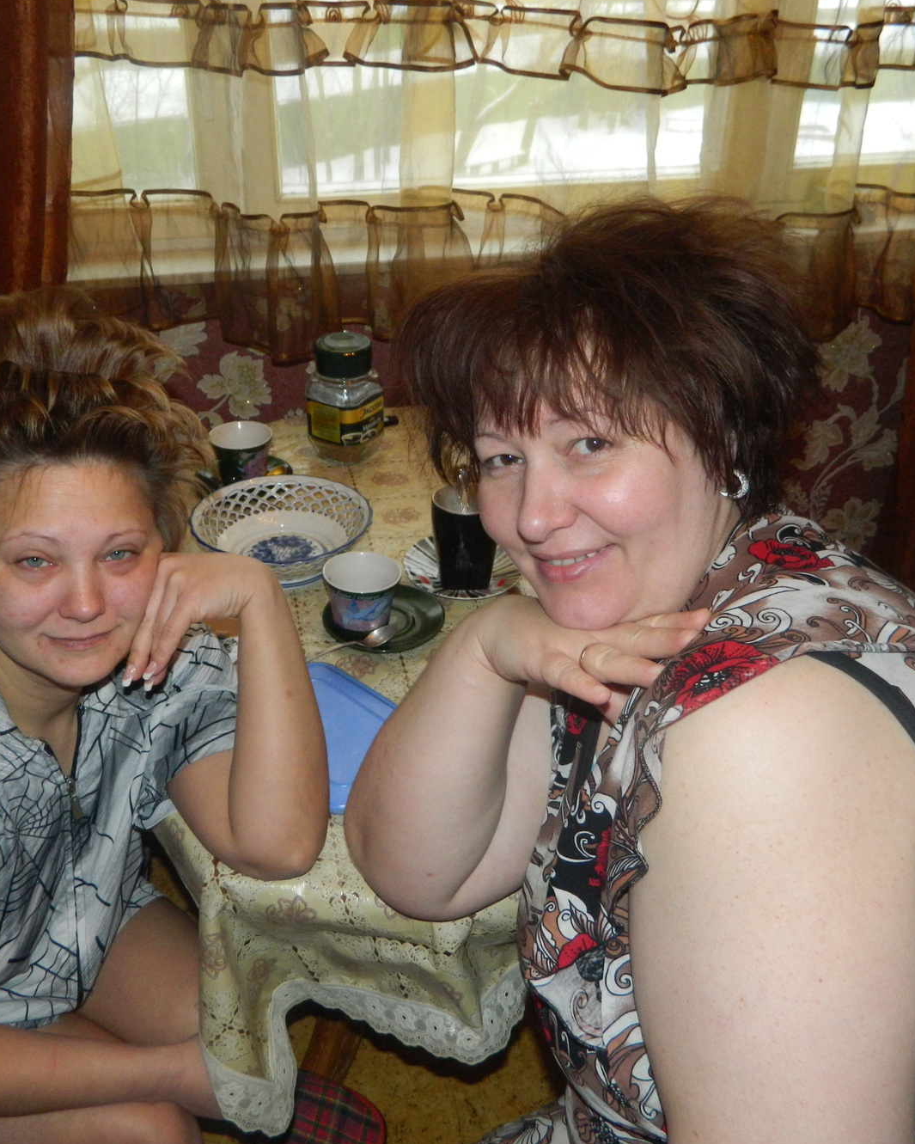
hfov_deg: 44.5
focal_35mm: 33
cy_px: 574
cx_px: 405
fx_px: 1117
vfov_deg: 54.2
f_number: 3.1
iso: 200
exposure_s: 1/30
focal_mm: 4.5
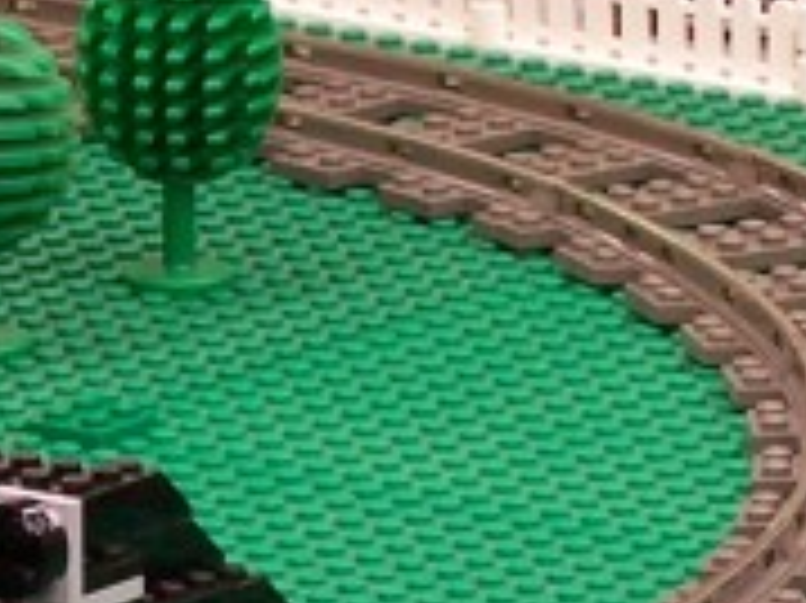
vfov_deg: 1.9
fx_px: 18545
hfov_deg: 2.5
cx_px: 644
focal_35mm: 797
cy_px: -778
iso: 80
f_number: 3.2
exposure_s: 1/2
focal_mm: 23.1
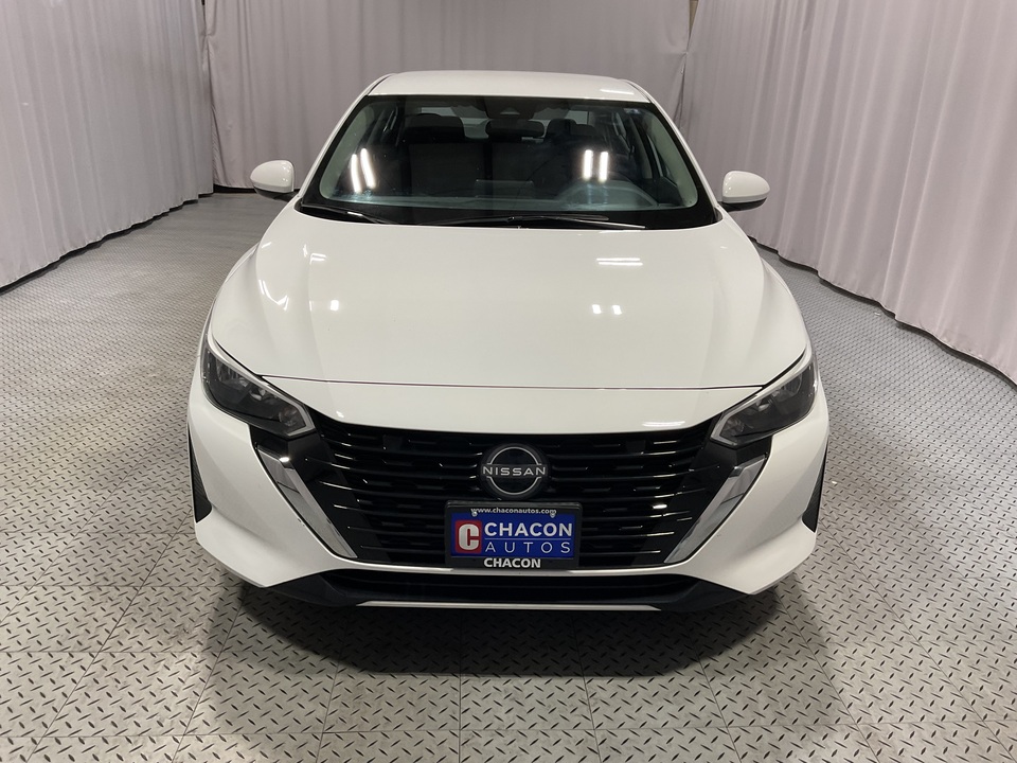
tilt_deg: -20.7
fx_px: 852
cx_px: 508
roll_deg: -1.8
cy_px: 382
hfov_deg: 61.7
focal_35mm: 29
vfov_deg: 48.2
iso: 50
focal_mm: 3
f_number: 1.8
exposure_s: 1/120
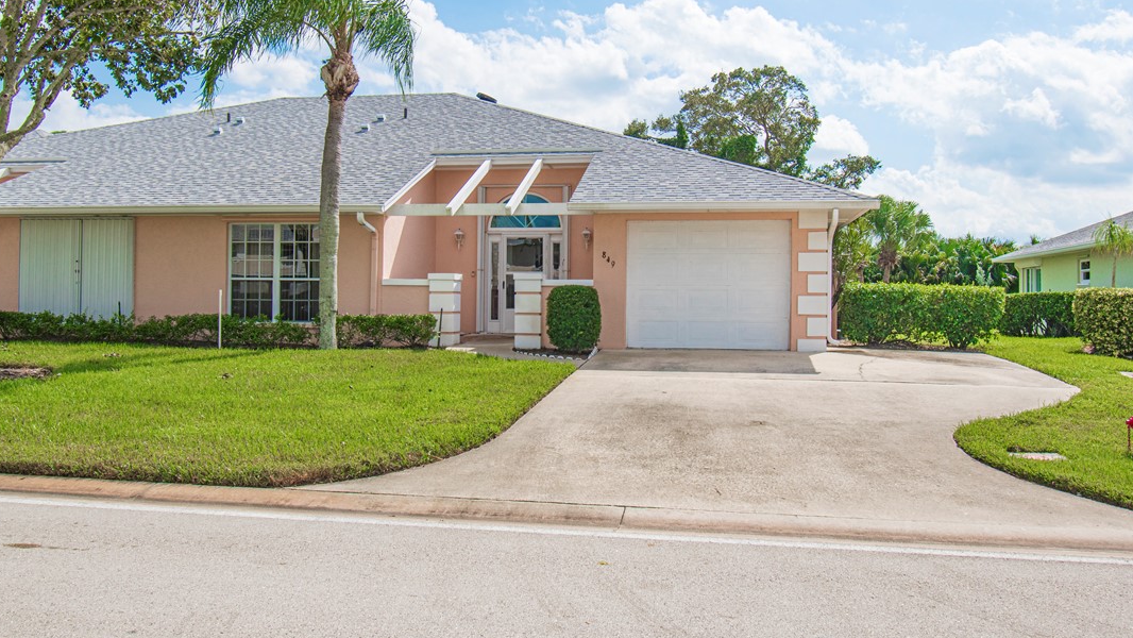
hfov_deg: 61.0
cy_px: 282
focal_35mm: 32
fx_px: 962
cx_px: 561
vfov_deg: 36.6
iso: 220
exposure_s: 1/500
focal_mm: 20
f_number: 11
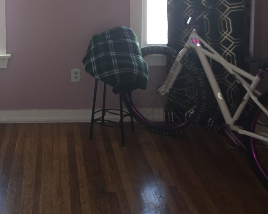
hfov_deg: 36.5
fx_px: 397
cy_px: -1
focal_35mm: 50
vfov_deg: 28.4
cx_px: 66
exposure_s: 1/60
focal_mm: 5.4
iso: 50
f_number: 1.8
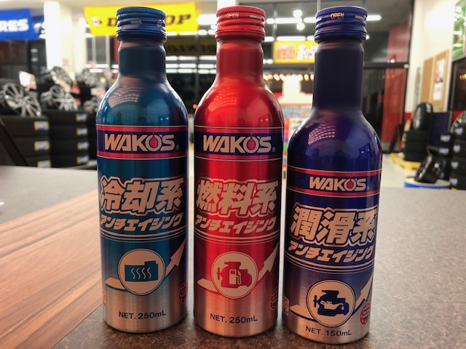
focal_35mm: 28
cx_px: 233
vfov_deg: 49.7
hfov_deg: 63.4
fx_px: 377
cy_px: 174
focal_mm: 3.99
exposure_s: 1/25
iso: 32
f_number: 1.8
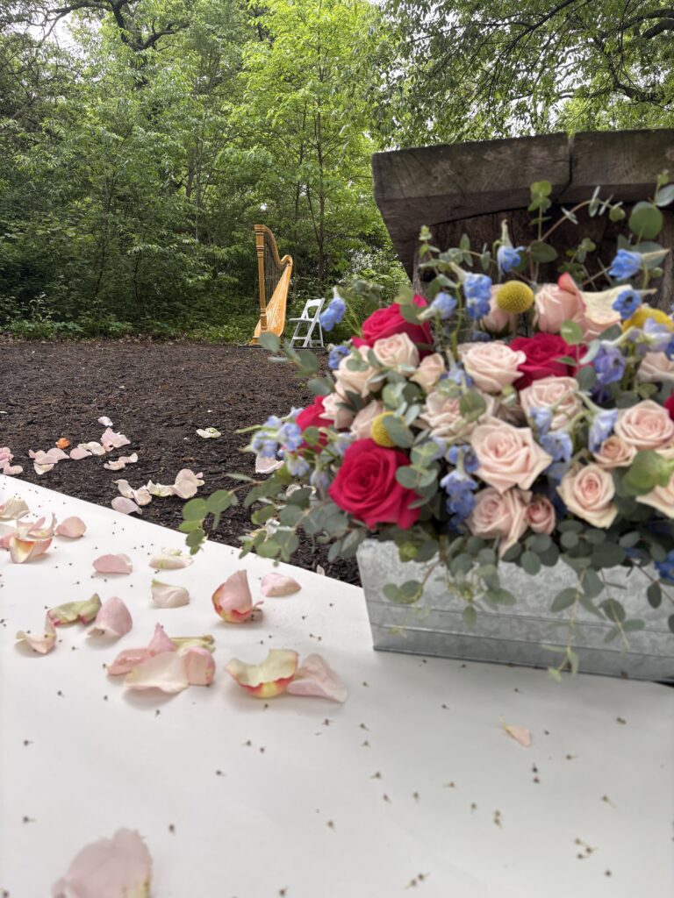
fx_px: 675
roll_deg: -2.7
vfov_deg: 67.3
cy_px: 449
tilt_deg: -11.8
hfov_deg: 53.1
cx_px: 337
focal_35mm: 26
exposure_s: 1/243
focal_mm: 5.96
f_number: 1.6
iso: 64
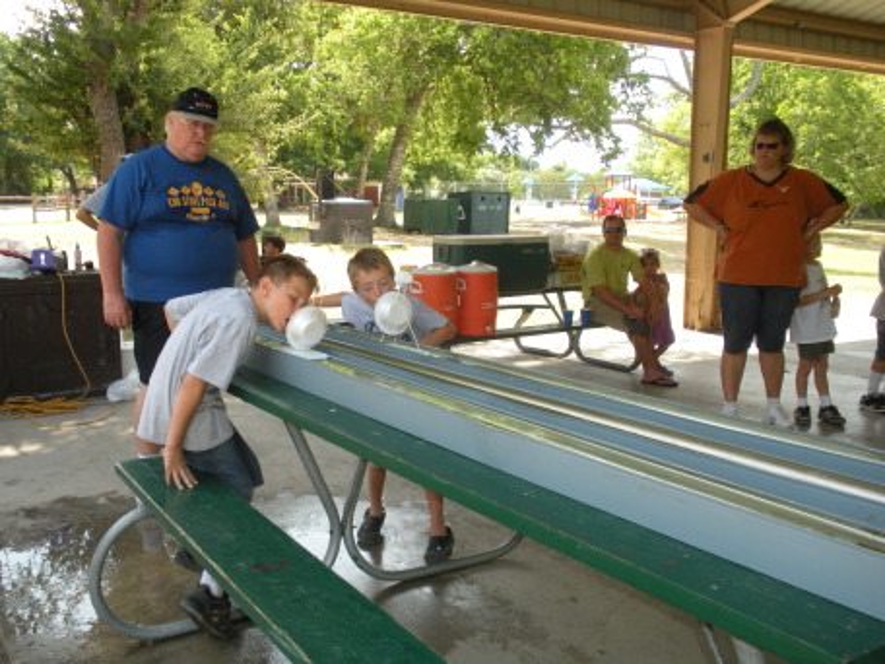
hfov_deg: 51.4
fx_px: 920
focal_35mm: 36
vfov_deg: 39.7
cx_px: 442
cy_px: 332
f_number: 3.5
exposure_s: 1/145
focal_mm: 6.3
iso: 88
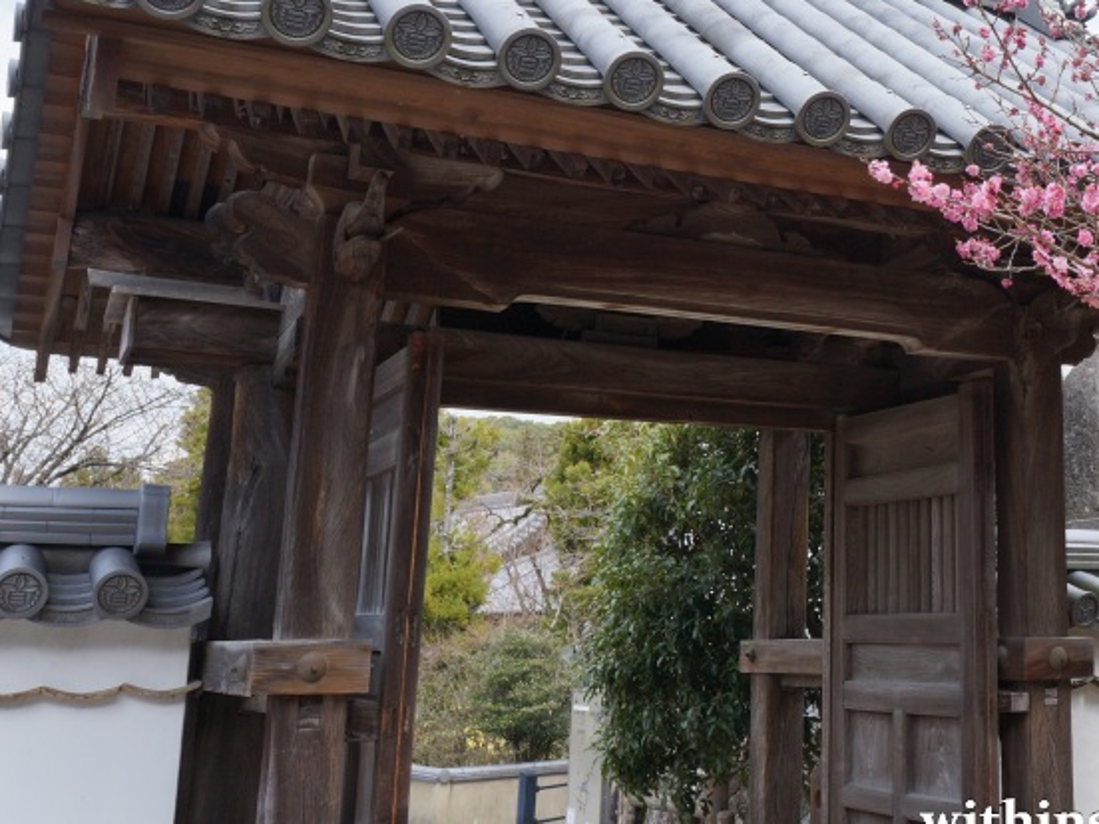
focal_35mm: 47
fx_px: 1492
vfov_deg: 30.4
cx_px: 946
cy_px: 211
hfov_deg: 38.2
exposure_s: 1/250
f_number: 8
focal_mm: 18
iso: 200
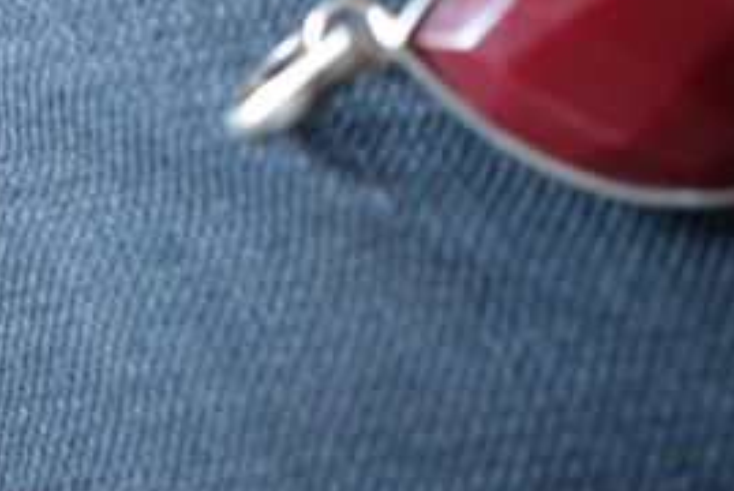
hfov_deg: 36.1
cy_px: 104
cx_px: 644
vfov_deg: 25.6
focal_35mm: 52
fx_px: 1061
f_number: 3.5
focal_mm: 10.4
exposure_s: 1/3
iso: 125
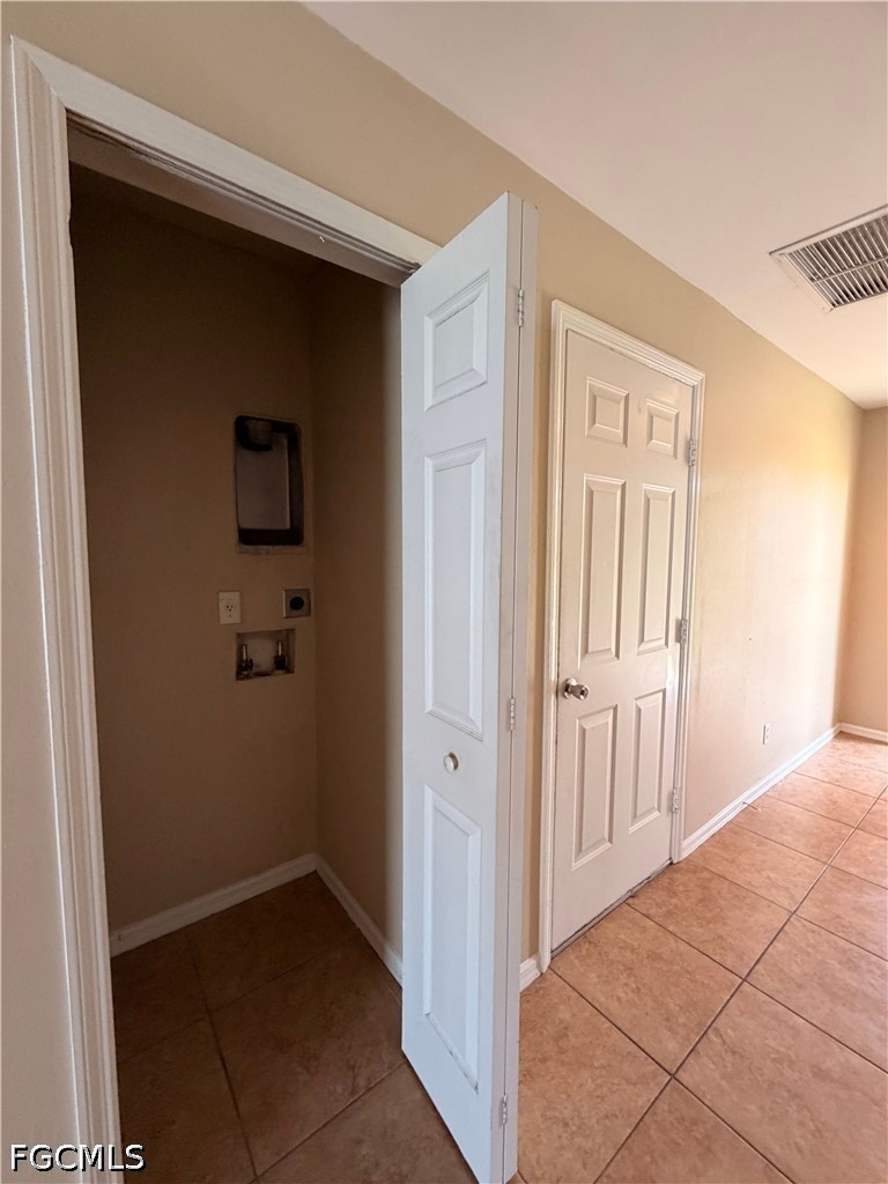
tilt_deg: -3.7
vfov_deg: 102.1
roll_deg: -0.4
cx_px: 444
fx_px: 479
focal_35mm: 14
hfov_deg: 85.7
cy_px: 592
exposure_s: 1/60
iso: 320
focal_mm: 2.22
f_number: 2.2
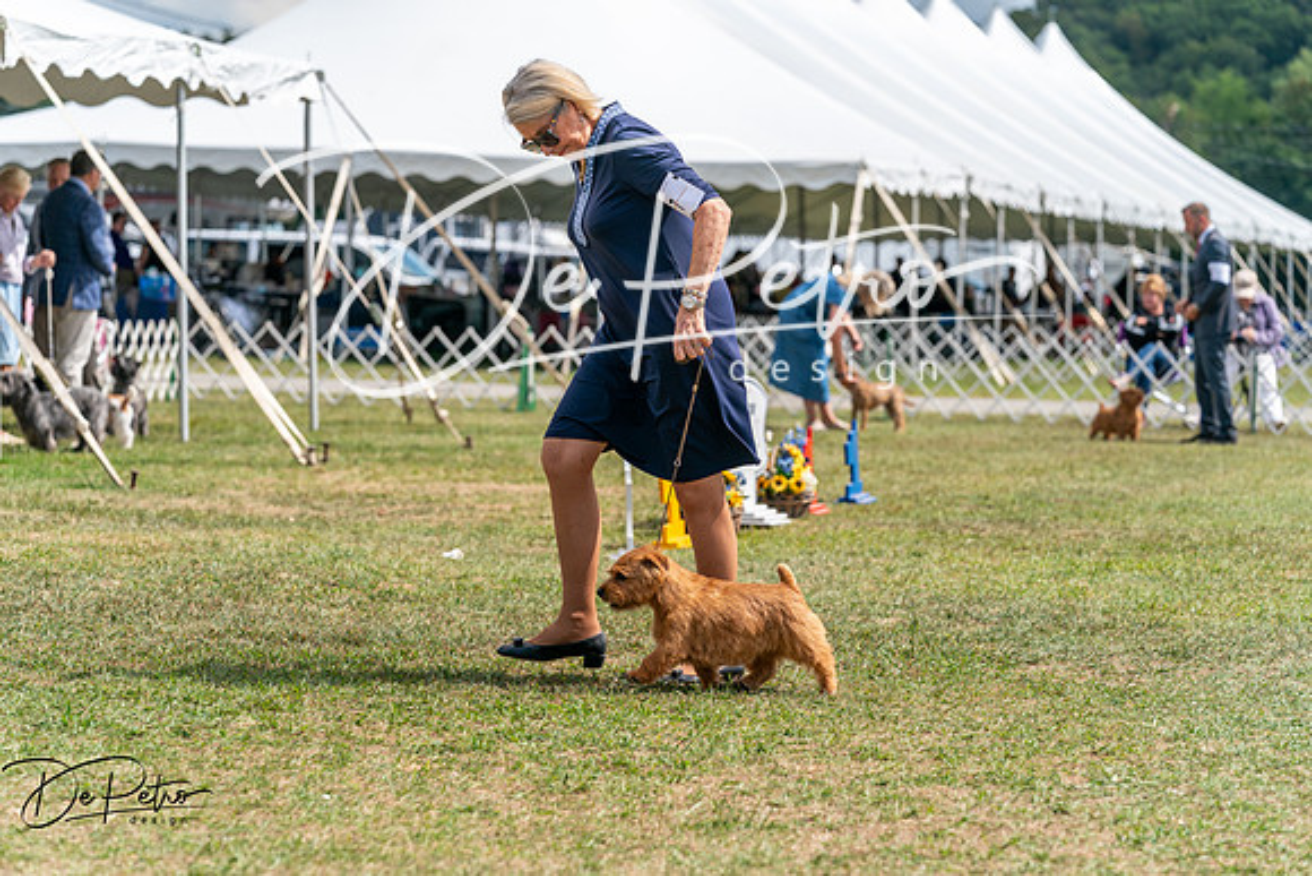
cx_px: 656
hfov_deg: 16.0
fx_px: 4666
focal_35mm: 128
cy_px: 438
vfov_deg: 10.7
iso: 320
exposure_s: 1/2000
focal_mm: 128
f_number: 5
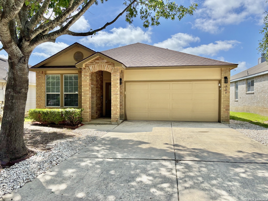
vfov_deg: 53.1
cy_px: 100
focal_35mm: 26
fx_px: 201
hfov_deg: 67.3
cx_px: 134
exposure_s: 1/3205
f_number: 1.6
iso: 50
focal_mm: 5.96
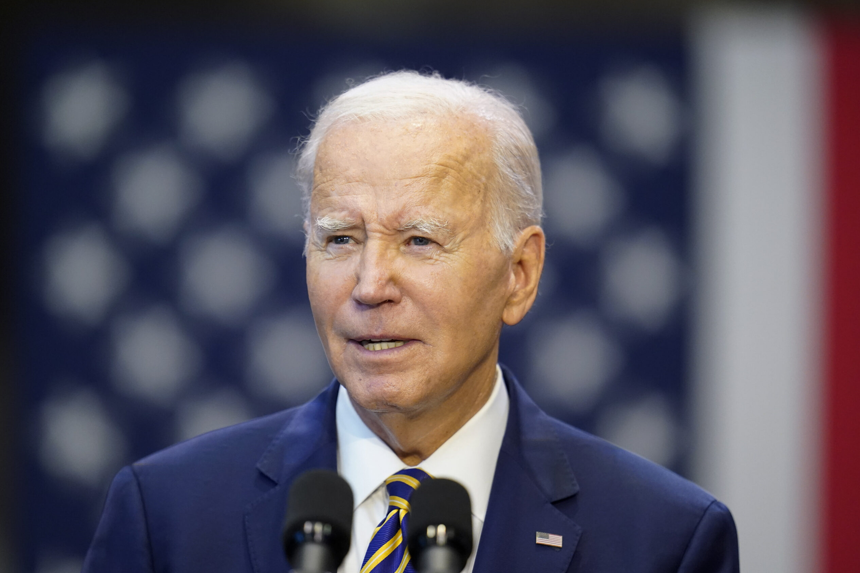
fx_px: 9650
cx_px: 426
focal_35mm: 404
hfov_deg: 5.1
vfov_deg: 3.4
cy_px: 287
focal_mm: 400
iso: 5000
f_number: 2.8
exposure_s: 1/640
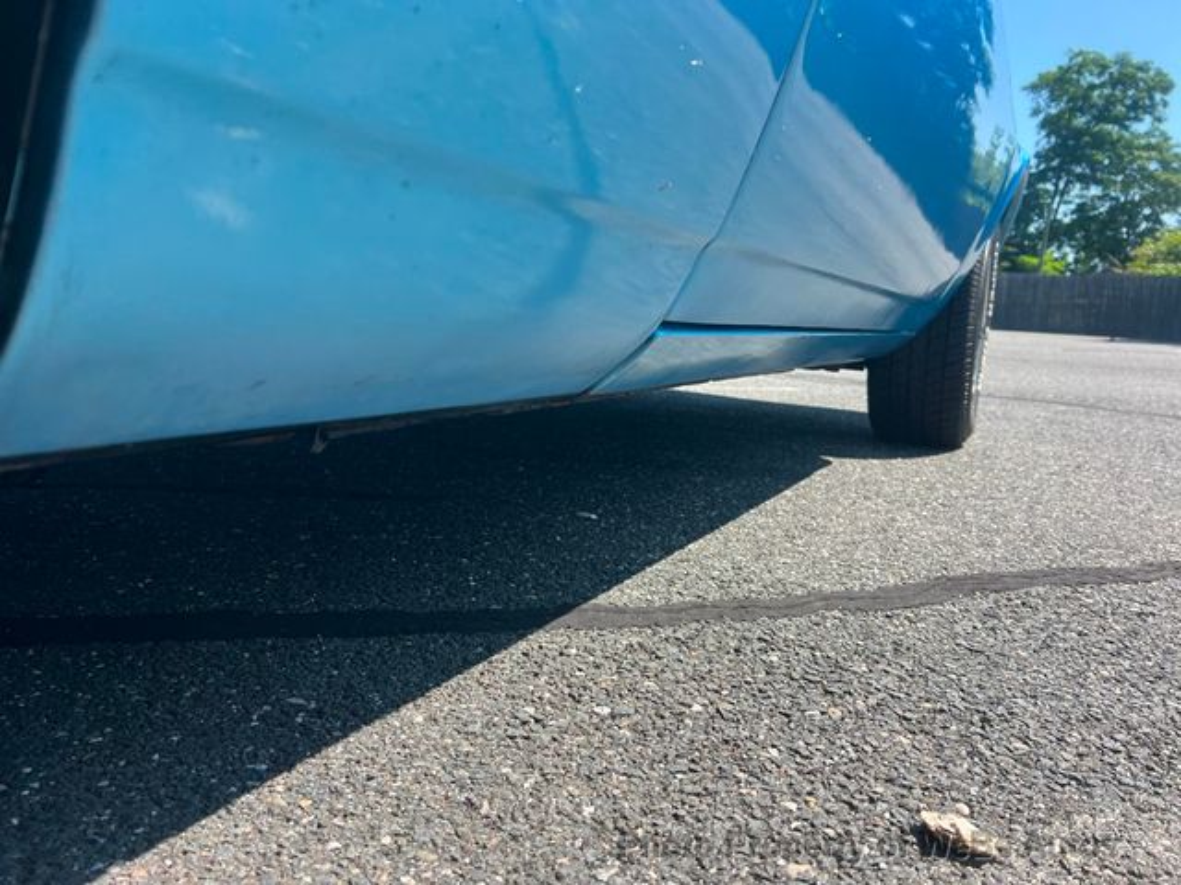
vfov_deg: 53.1
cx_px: 590
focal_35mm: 26
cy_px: 442
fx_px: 887
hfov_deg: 67.3
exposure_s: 1/1224
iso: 50
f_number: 1.5
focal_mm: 5.7
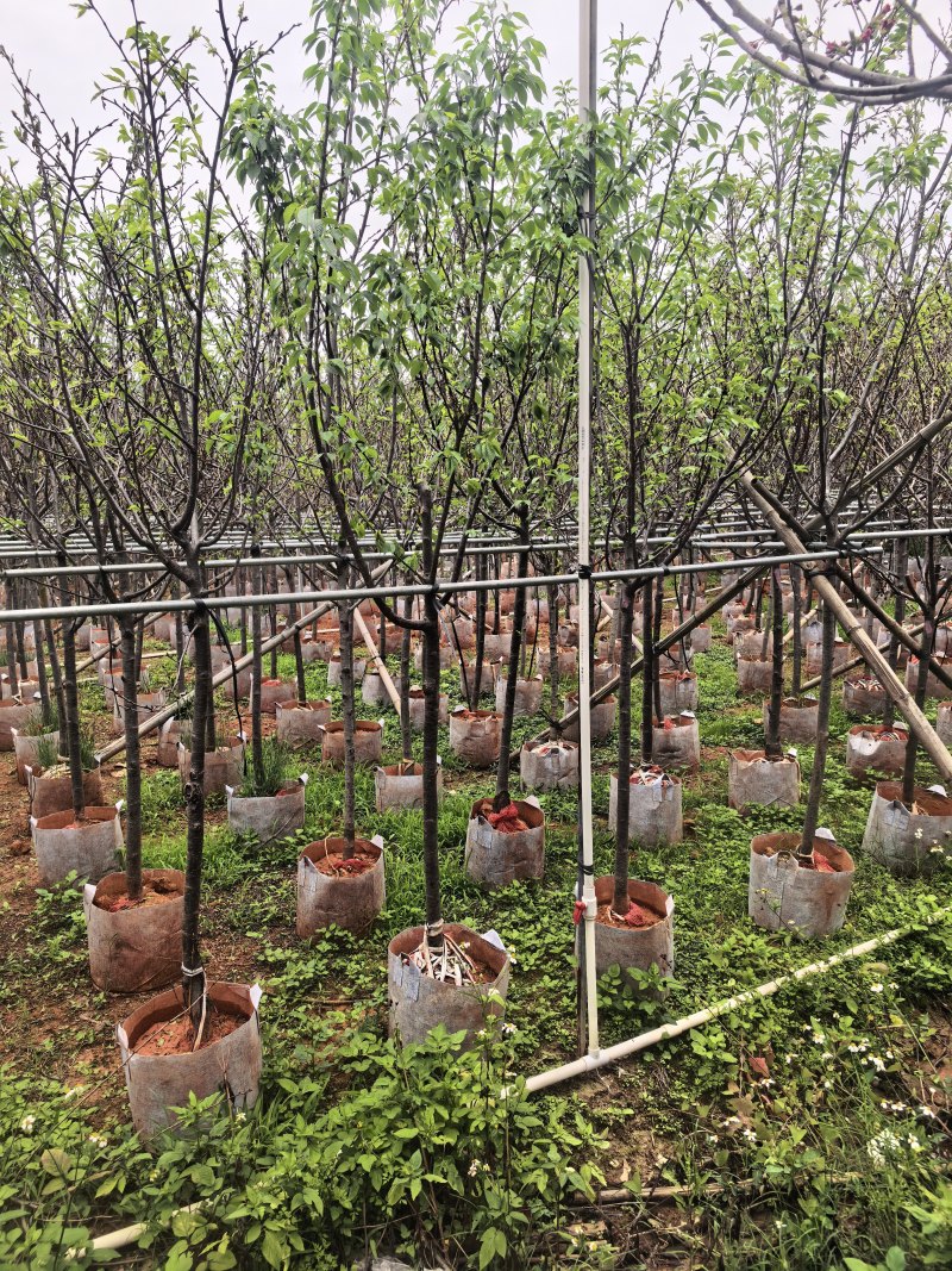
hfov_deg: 56.8
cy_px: 636
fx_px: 880
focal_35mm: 24
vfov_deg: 71.6
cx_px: 476
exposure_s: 1/2410
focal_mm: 5.75
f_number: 2
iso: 50
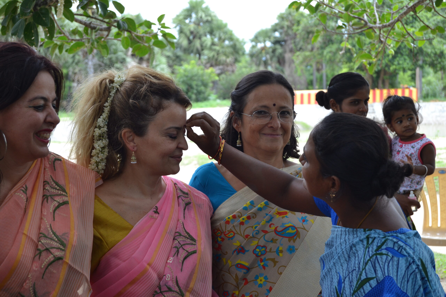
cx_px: 223
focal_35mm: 78
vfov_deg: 17.5
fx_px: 966
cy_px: 148
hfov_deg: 26.0
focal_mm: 52
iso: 250
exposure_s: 1/125
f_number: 5.6
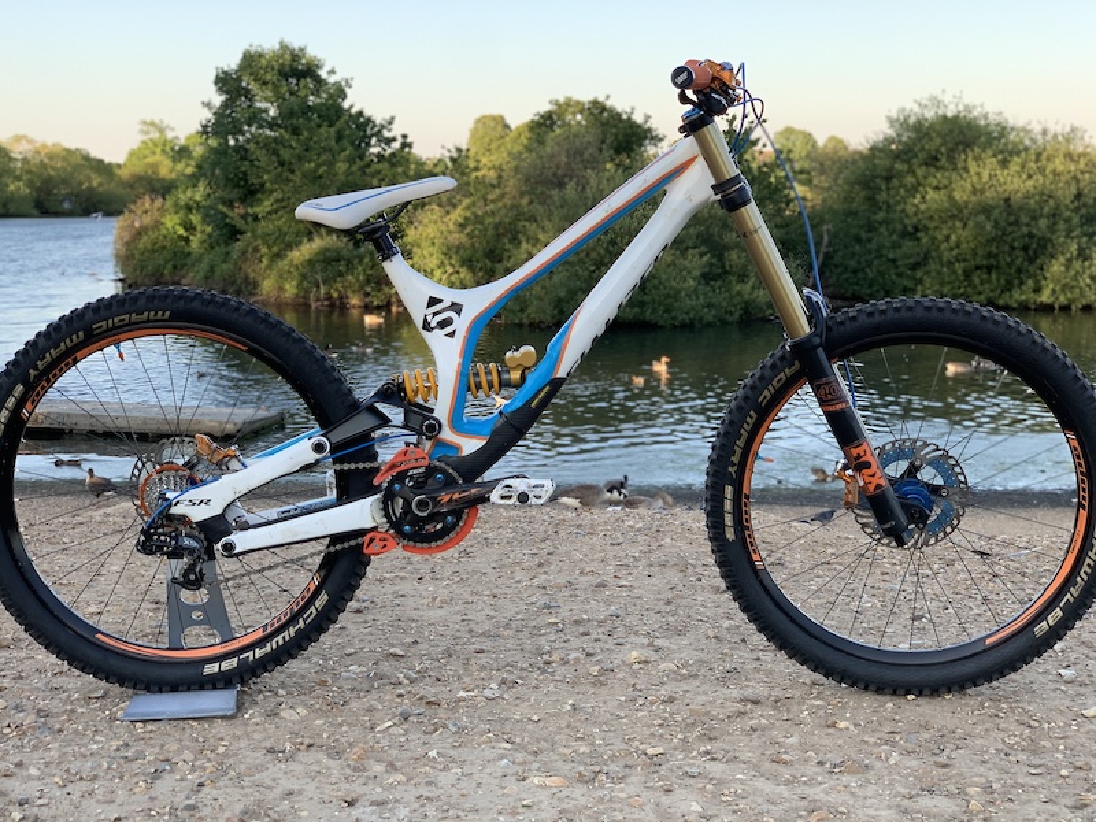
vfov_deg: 28.0
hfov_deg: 36.8
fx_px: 1646
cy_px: 411
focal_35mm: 52
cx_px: 548
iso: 20
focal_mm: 6
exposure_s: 1/122
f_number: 2.4
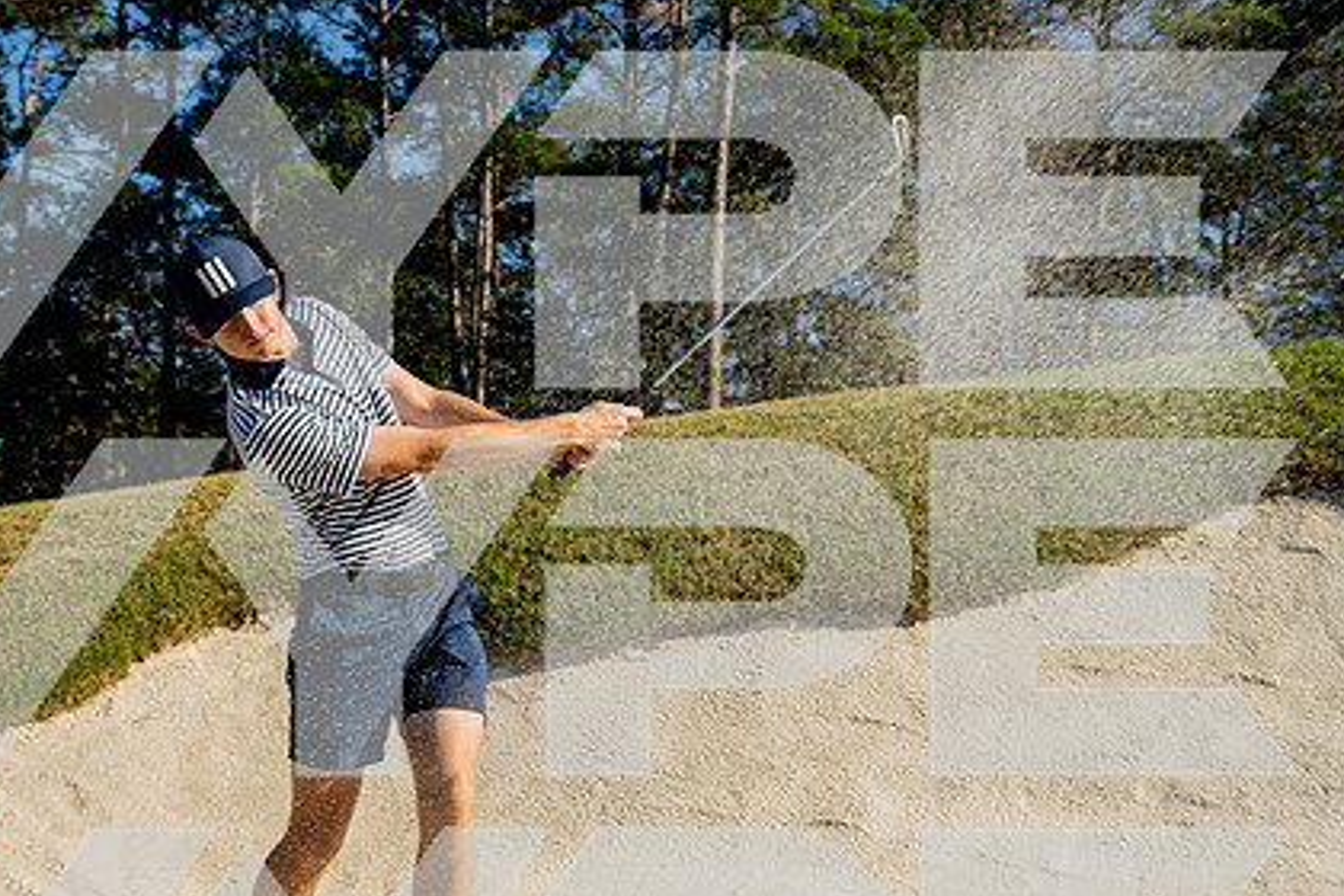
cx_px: 483
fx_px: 2165
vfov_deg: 23.3
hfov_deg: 34.3
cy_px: 610
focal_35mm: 58
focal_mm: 42
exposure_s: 1/1000
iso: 100
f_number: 4
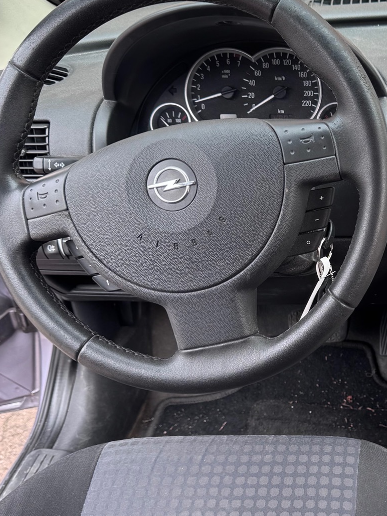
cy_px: 295
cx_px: 373
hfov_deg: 29.2
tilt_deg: -32.7
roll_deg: +0.5
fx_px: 700
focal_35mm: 47
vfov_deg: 40.3
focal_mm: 6.76
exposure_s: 1/207
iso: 64
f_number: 1.78
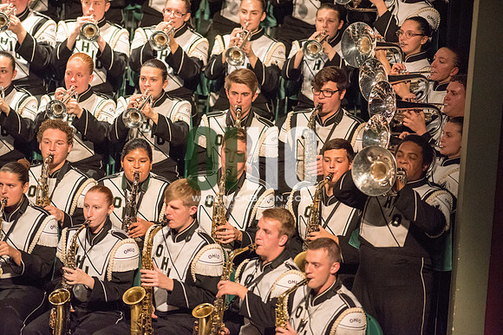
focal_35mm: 300
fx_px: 4192
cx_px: 252
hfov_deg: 6.9
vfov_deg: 4.6
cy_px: 168
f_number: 2.8
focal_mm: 300
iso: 4000
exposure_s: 1/500
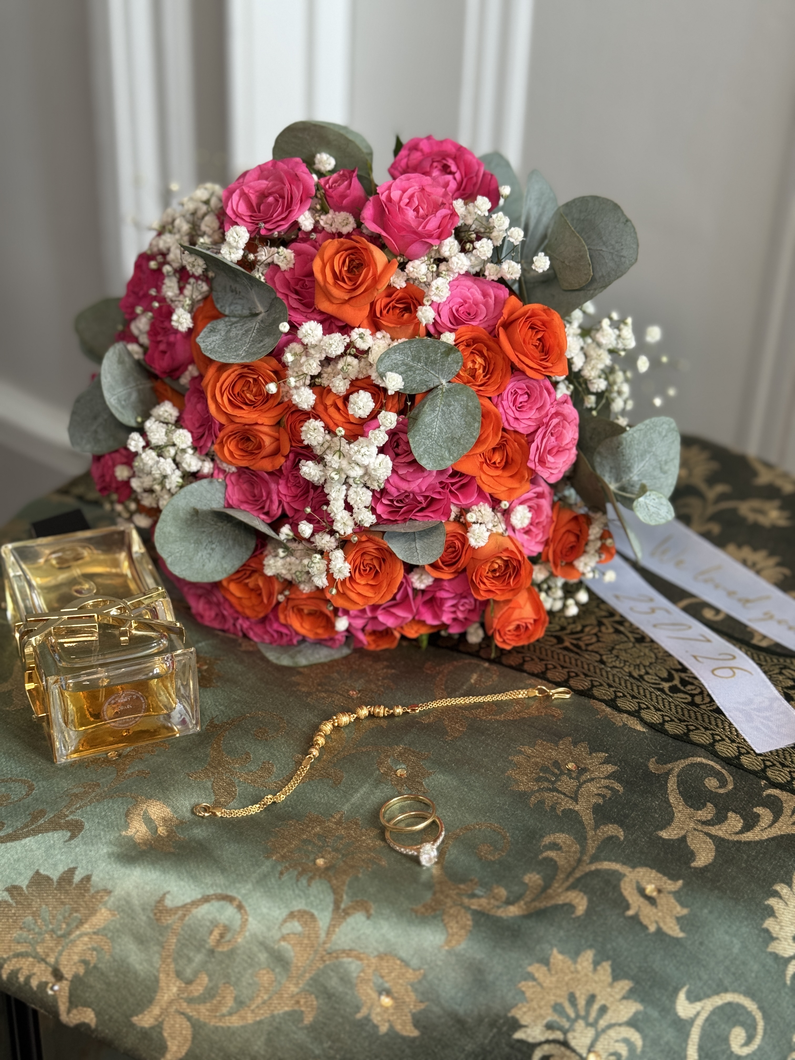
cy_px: 530
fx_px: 1470
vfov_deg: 39.7
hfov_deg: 30.3
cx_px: 398
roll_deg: -1.7
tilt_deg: -27.5
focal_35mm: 48
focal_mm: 6.76
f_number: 1.78
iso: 160
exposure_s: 1/60
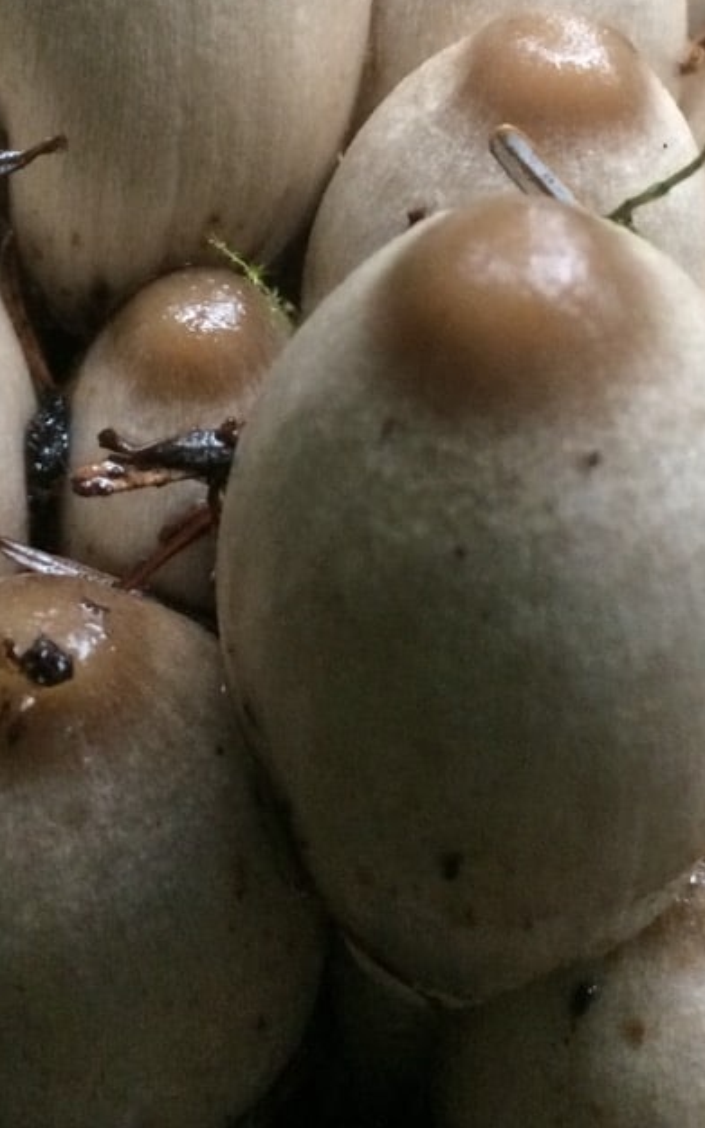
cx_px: 546
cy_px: 53
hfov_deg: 19.3
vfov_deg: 29.0
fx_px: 2061
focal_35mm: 67
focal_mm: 4.15
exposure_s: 1/30
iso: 200
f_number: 2.2
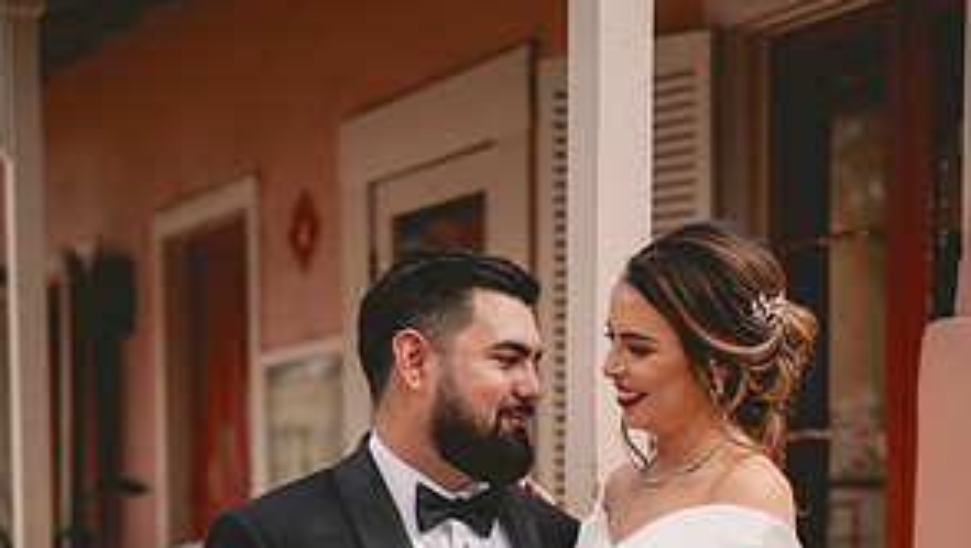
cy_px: 713
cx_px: 490
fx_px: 2062
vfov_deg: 14.5
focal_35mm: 80
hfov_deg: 26.5
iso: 64
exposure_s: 1/500
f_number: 2.2
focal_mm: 50
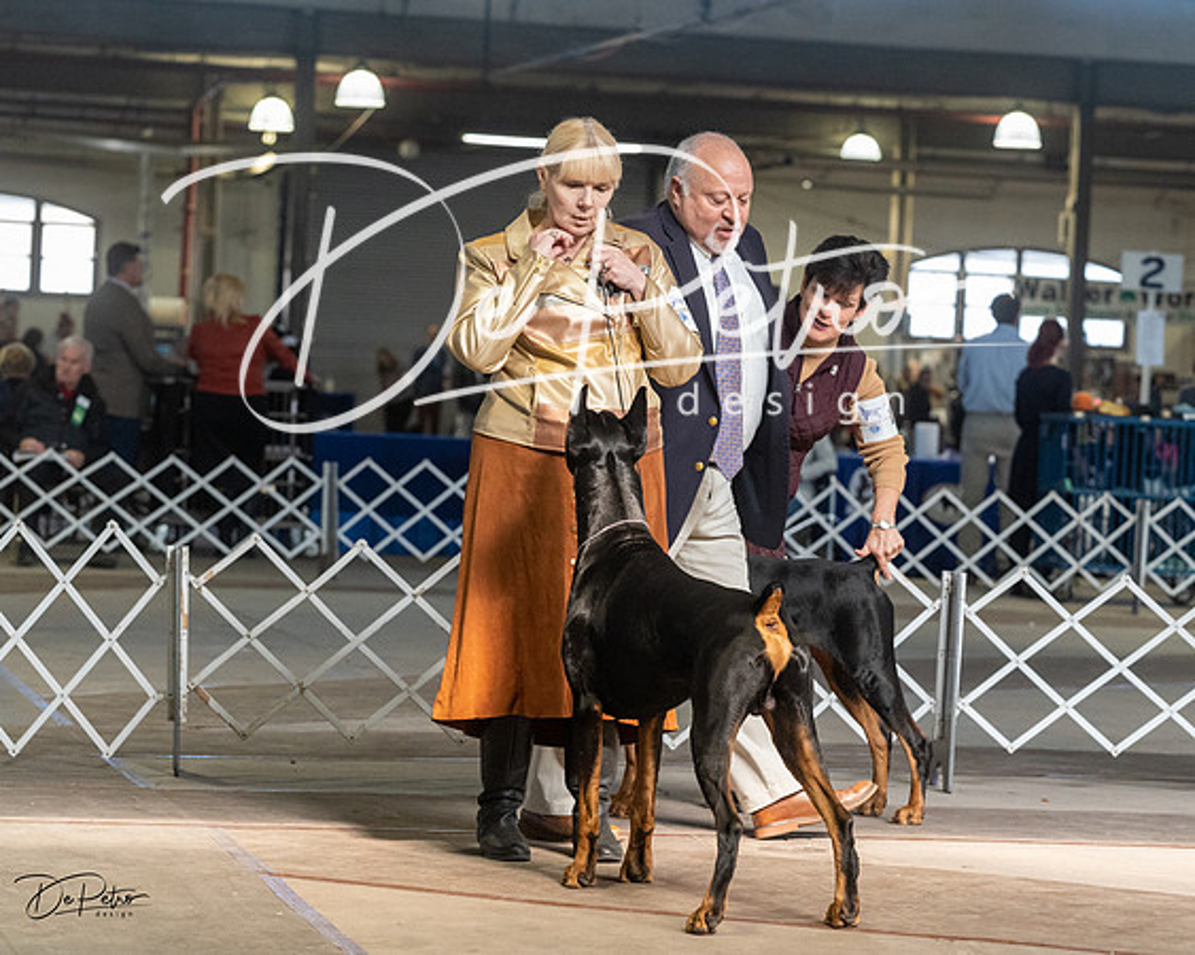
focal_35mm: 127
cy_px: 478
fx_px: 4499
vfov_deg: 12.1
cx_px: 598
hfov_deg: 15.1
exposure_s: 1/400
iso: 5000
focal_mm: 113
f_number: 5
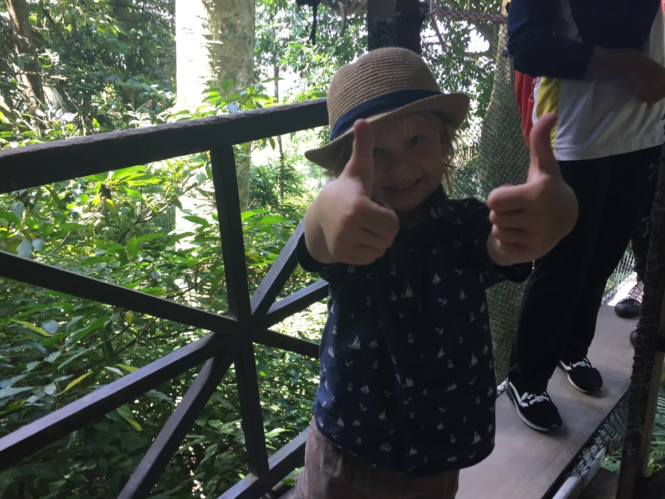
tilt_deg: -21.1
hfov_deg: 61.7
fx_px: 557
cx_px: 332
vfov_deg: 48.2
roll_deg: +2.8
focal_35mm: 29
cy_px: 250
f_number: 2.2
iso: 32
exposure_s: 1/40
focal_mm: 4.15
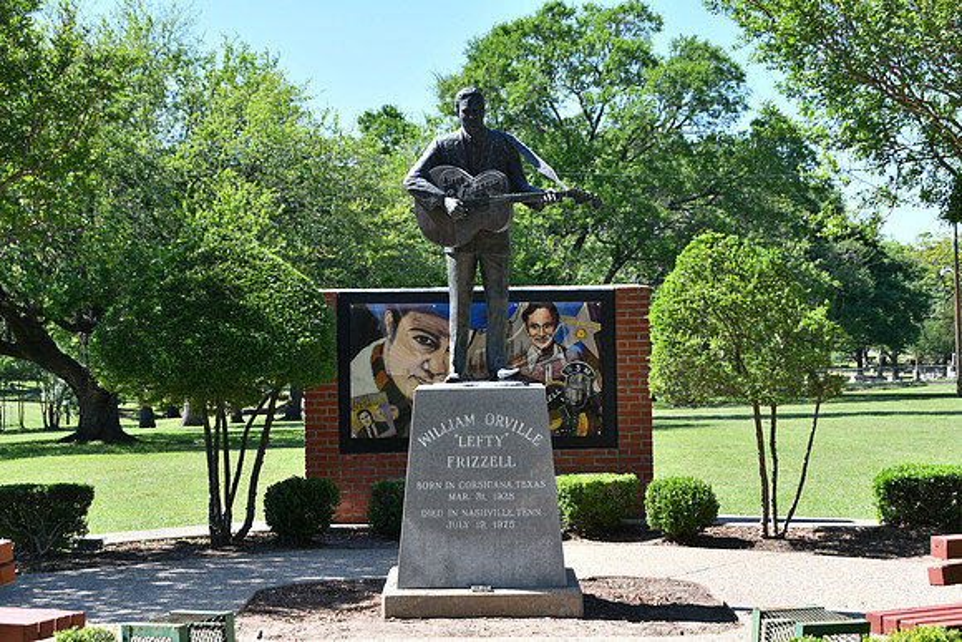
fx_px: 1924
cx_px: 481
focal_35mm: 72
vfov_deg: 18.9
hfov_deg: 28.1
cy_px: 321
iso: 160
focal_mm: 48
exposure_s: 1/250
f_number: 8
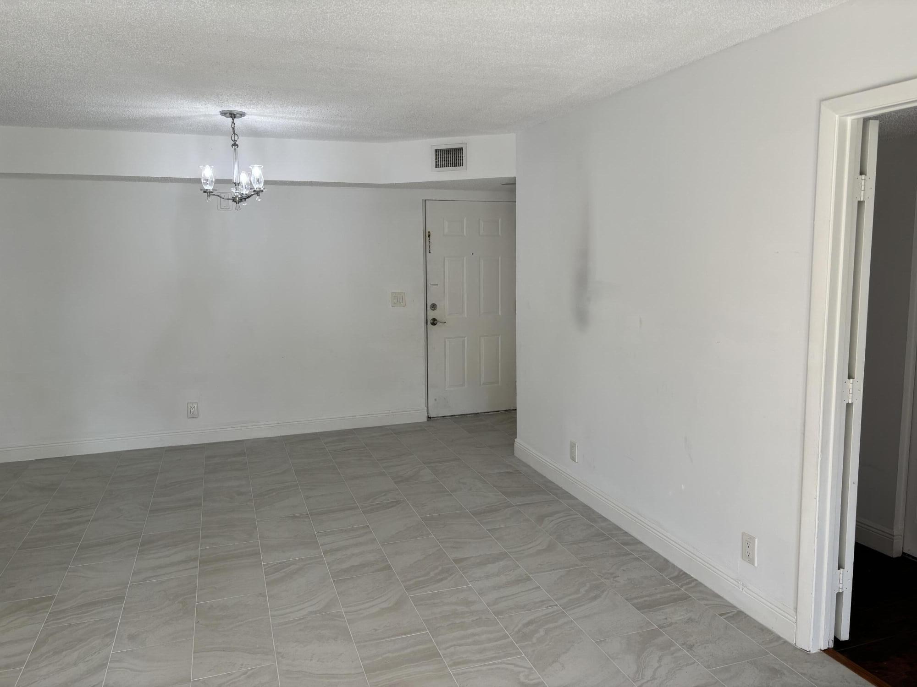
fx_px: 689
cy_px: 344
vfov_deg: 53.1
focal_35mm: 26
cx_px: 458
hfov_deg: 67.3
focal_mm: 5.96
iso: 50
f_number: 1.6
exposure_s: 1/120
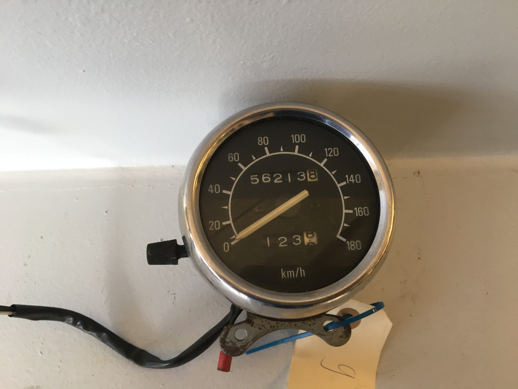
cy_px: 194
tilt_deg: -73.3
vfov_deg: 48.2
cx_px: 259
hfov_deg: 61.7
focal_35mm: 29
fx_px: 434
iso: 32
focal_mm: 4.15
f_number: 2.2
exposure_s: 1/33
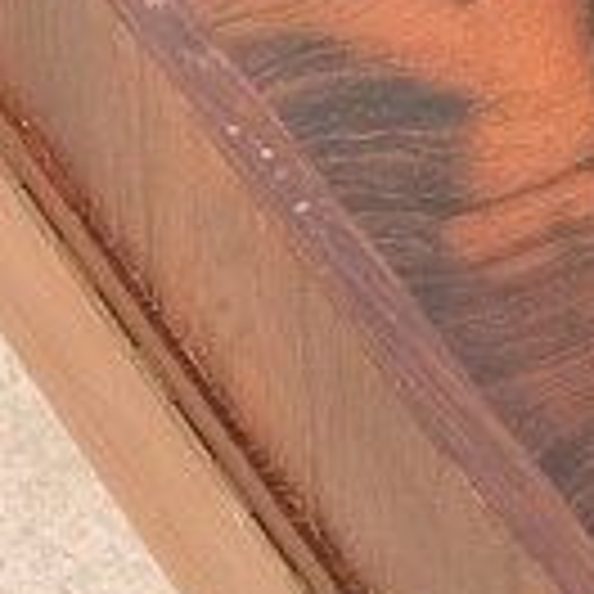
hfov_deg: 5.8
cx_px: 558
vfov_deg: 5.8
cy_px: -99
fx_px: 5863
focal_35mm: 302
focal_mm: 24.7
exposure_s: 1/38
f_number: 4
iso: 5000
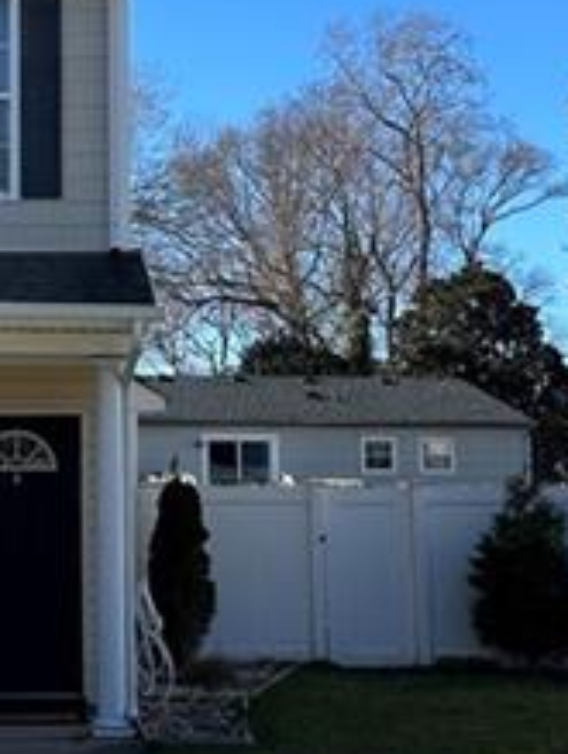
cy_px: 362
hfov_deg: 17.2
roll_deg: -1.1
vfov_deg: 23.2
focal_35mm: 84
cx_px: 0
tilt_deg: +4.7
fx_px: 1832
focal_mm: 6.86
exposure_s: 1/3155
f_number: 1.78
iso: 80
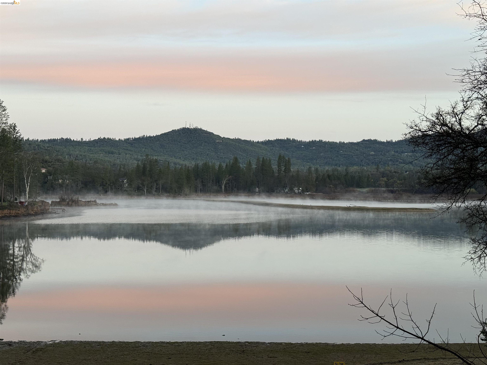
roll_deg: +0.5
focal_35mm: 48
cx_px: 244
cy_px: 182
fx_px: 675
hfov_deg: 39.7
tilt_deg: +0.5
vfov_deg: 30.3
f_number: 1.78
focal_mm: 6.76
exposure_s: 1/133
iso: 50
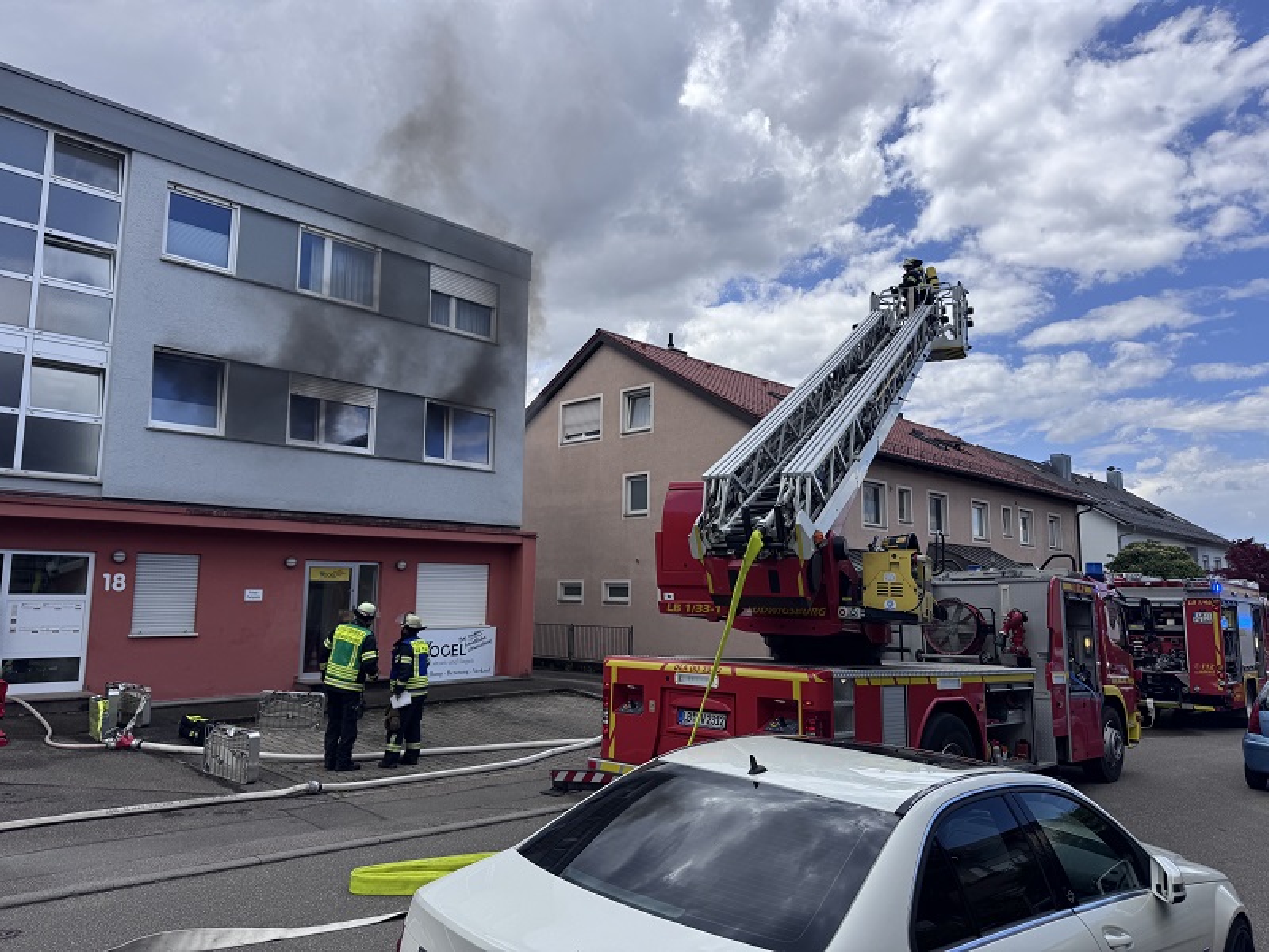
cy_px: 476
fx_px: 880
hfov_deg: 71.6
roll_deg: -0.5
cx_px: 634
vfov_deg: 56.8
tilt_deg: +8.2
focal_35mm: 24
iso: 80
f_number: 1.78
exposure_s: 1/5348
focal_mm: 6.76
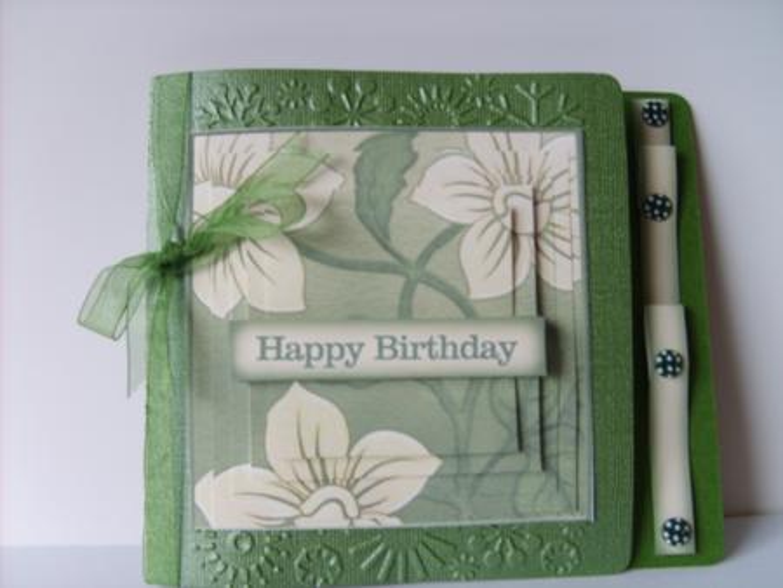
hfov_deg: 52.6
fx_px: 792
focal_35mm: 35
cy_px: 294
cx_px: 392
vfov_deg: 40.7
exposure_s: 1/30
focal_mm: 5.8
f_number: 2.8
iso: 50
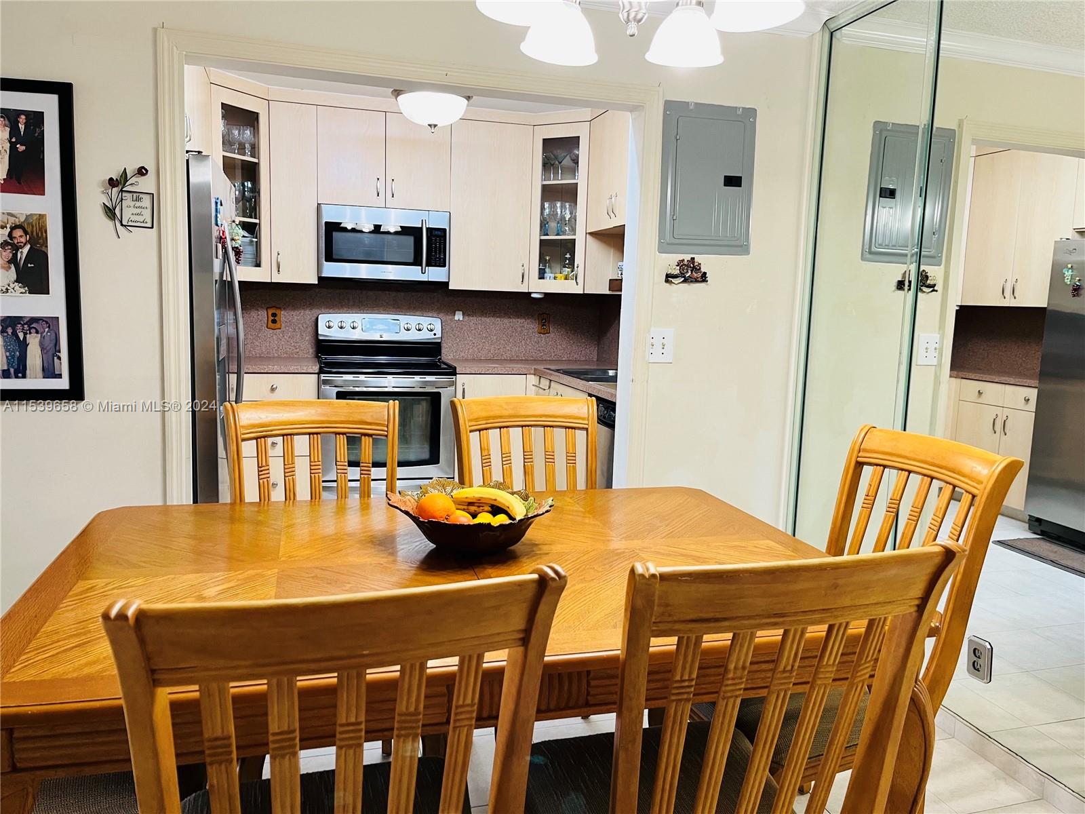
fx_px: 815
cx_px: 542
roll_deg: -2.1
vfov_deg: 53.1
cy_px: 407
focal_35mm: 26
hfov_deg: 67.3
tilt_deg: -7.2
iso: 80
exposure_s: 1/60
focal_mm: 5.1
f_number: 1.6
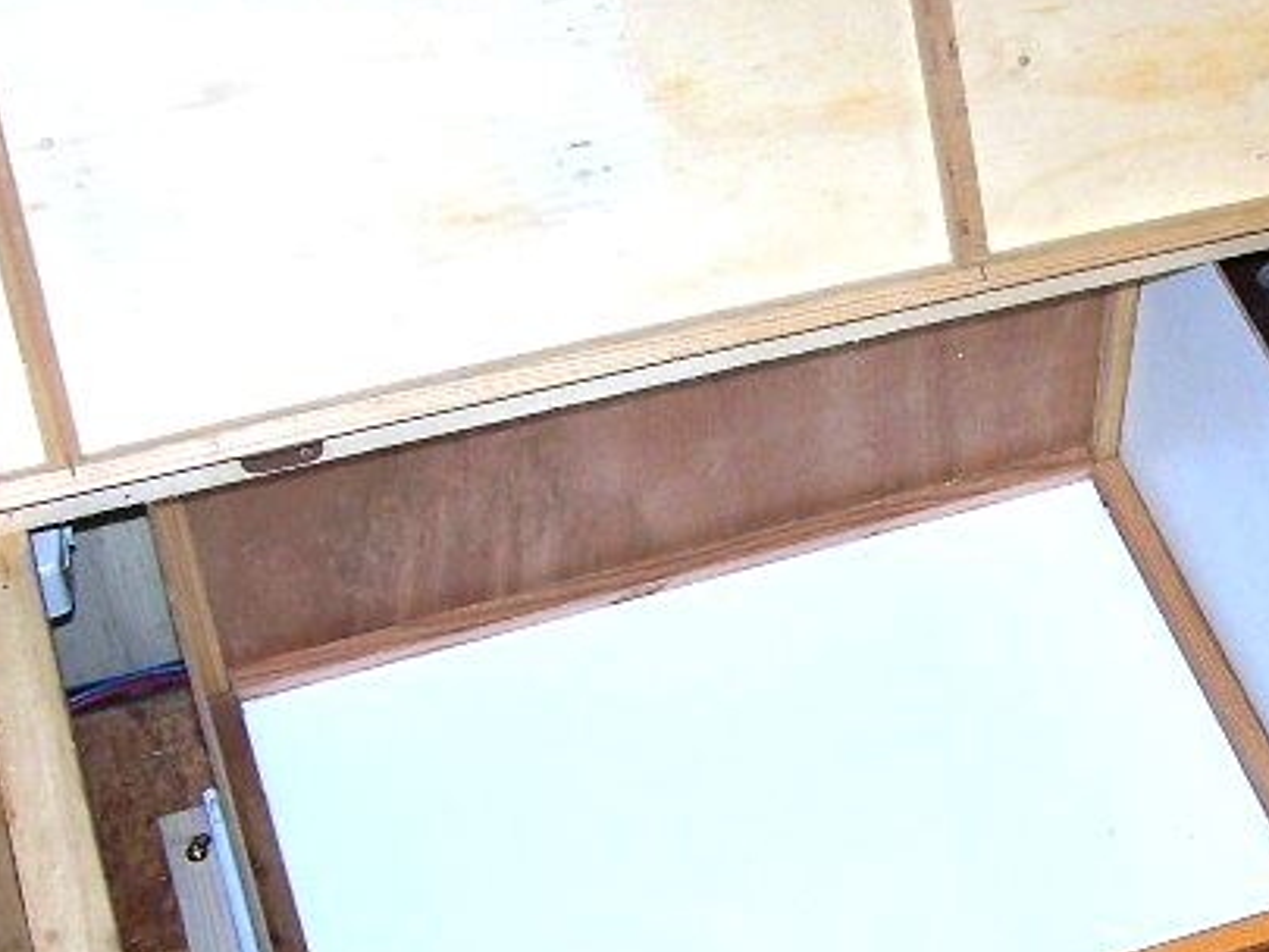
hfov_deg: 25.3
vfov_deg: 19.6
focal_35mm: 75
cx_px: 1094
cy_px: 601
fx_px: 2750
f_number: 2.8
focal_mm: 6.3
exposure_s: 1/60
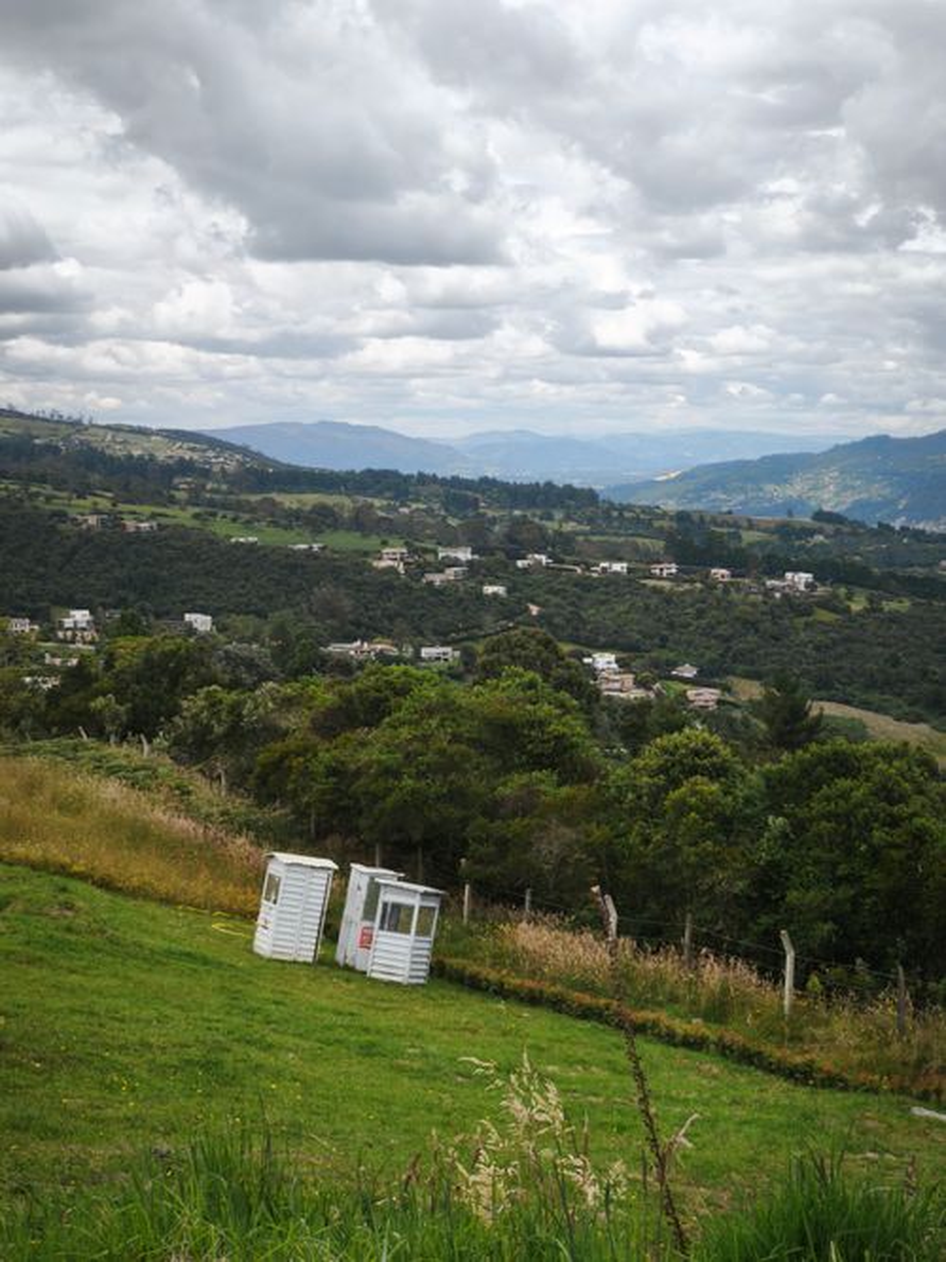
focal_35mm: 59
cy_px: 631
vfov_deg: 32.7
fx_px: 2151
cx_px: 473
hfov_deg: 24.8
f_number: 1.9
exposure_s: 1/647
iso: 50
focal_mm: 7.1
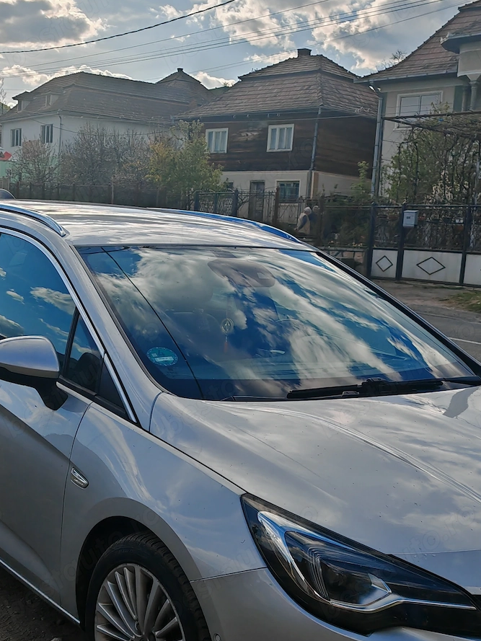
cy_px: 420
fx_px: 1056
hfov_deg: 25.6
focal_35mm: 57
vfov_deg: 33.5
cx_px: 176
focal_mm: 7.62
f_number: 1.6
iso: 50
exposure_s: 1/4200
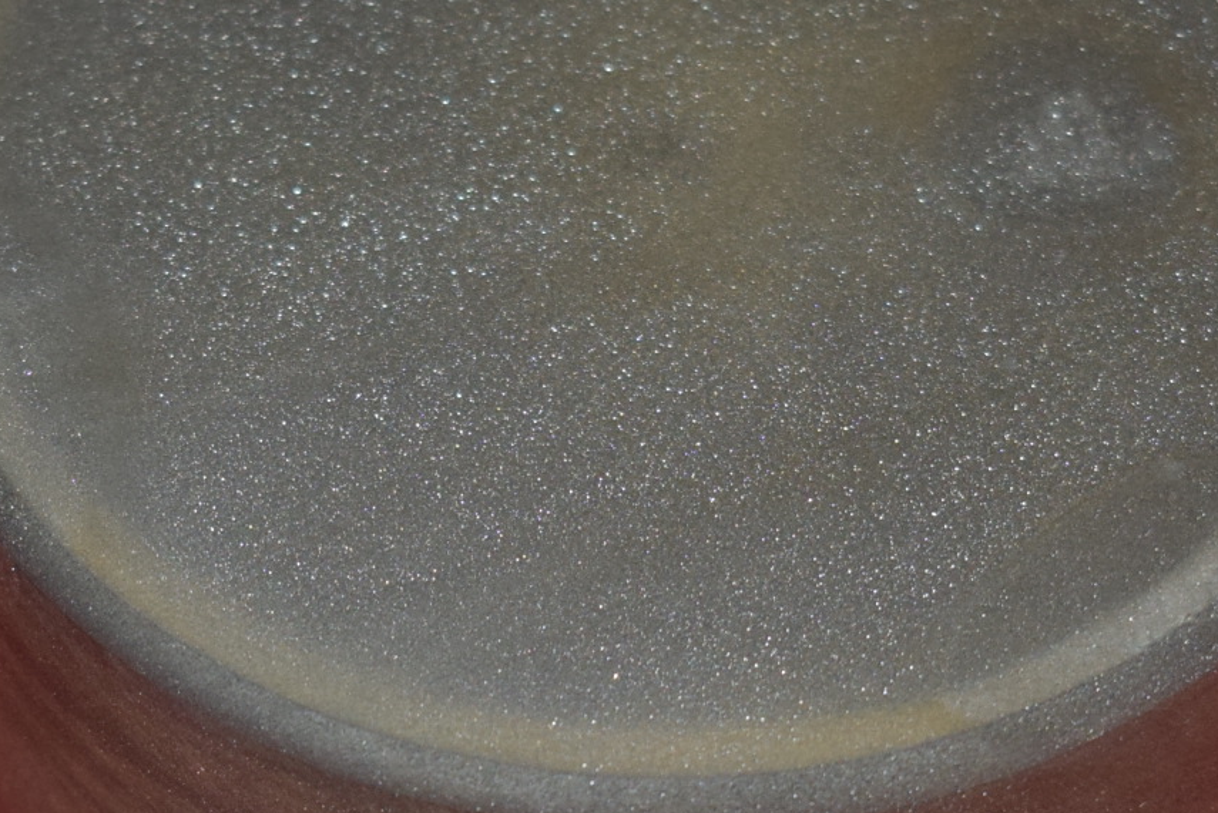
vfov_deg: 8.2
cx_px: 598
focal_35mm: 168
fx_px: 5687
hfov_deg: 12.2
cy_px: 570
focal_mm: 32
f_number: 5
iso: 640
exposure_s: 1/125
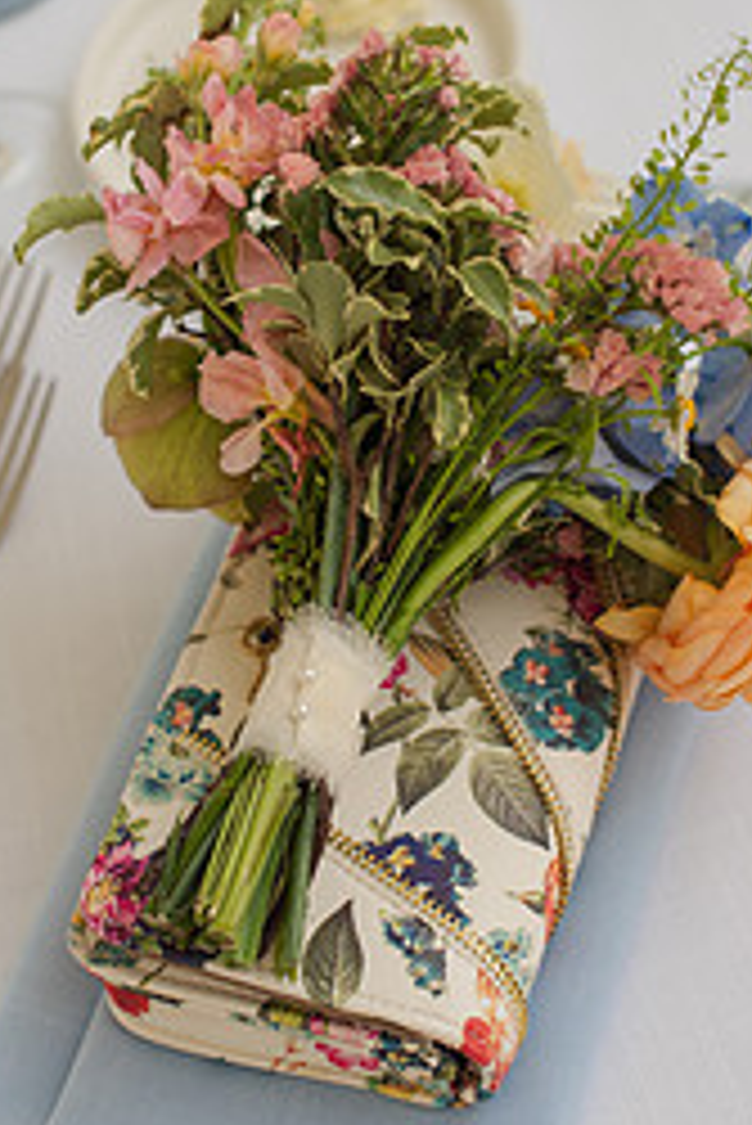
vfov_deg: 22.6
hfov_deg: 15.2
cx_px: 360
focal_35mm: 90
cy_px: 423
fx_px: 2816
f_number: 3.5
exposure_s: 1/250
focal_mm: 50
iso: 110
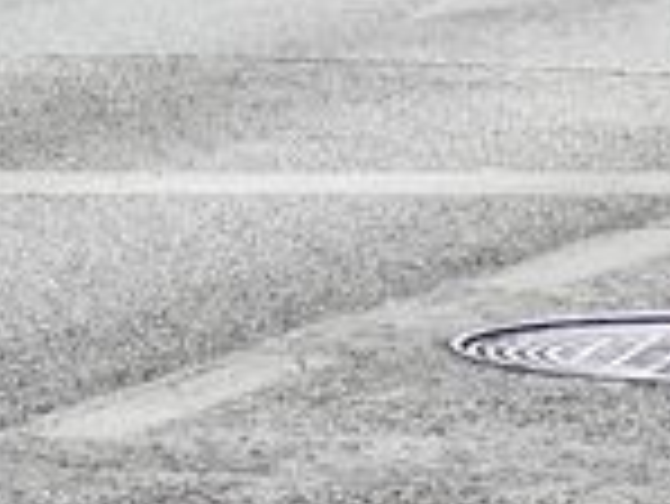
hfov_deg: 4.7
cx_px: 90
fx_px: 8233
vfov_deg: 3.5
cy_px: -464
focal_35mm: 425
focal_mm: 14.1
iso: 80
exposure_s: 1/1000
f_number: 4.7
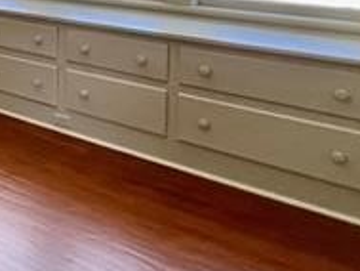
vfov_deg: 24.8
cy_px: -27
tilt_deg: -6.8
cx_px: -229
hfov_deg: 24.0
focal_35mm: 55
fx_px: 572
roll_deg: +3.4
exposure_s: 1/99
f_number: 1.8
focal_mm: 1.57
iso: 125
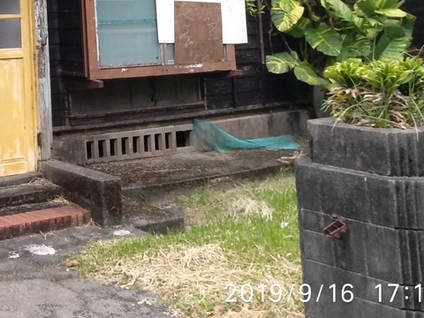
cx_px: -60
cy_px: -61
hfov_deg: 30.6
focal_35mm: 55
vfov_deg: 24.2
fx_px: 674
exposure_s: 1/60
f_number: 2.2
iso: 400
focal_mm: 3.81
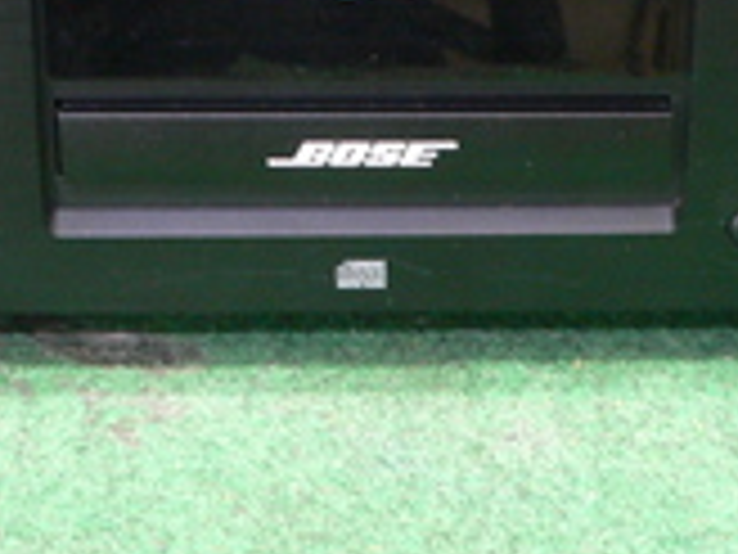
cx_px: 374
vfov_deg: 13.1
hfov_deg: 17.7
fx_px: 2366
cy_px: -74
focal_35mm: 111
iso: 200
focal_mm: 7.9
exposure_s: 1/4
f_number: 2.8
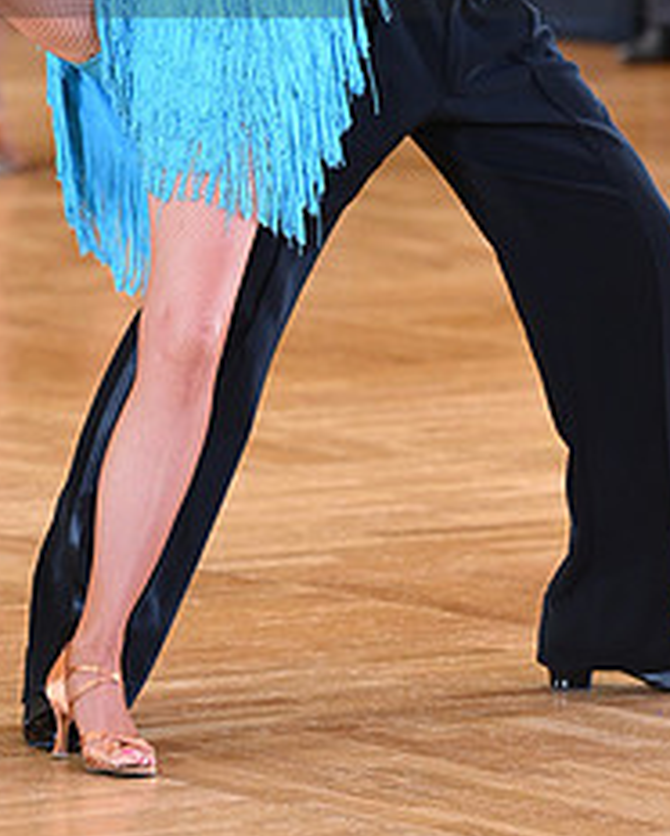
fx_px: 9580
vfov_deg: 5.0
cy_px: -101
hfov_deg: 4.0
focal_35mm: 387
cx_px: 236
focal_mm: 165
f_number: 4
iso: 2500
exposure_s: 1/400
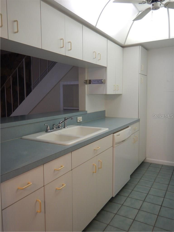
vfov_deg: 61.7
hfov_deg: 48.2
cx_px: 87
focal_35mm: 29
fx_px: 194
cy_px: 116
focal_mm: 5.1
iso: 125
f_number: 2.8
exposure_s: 1/40
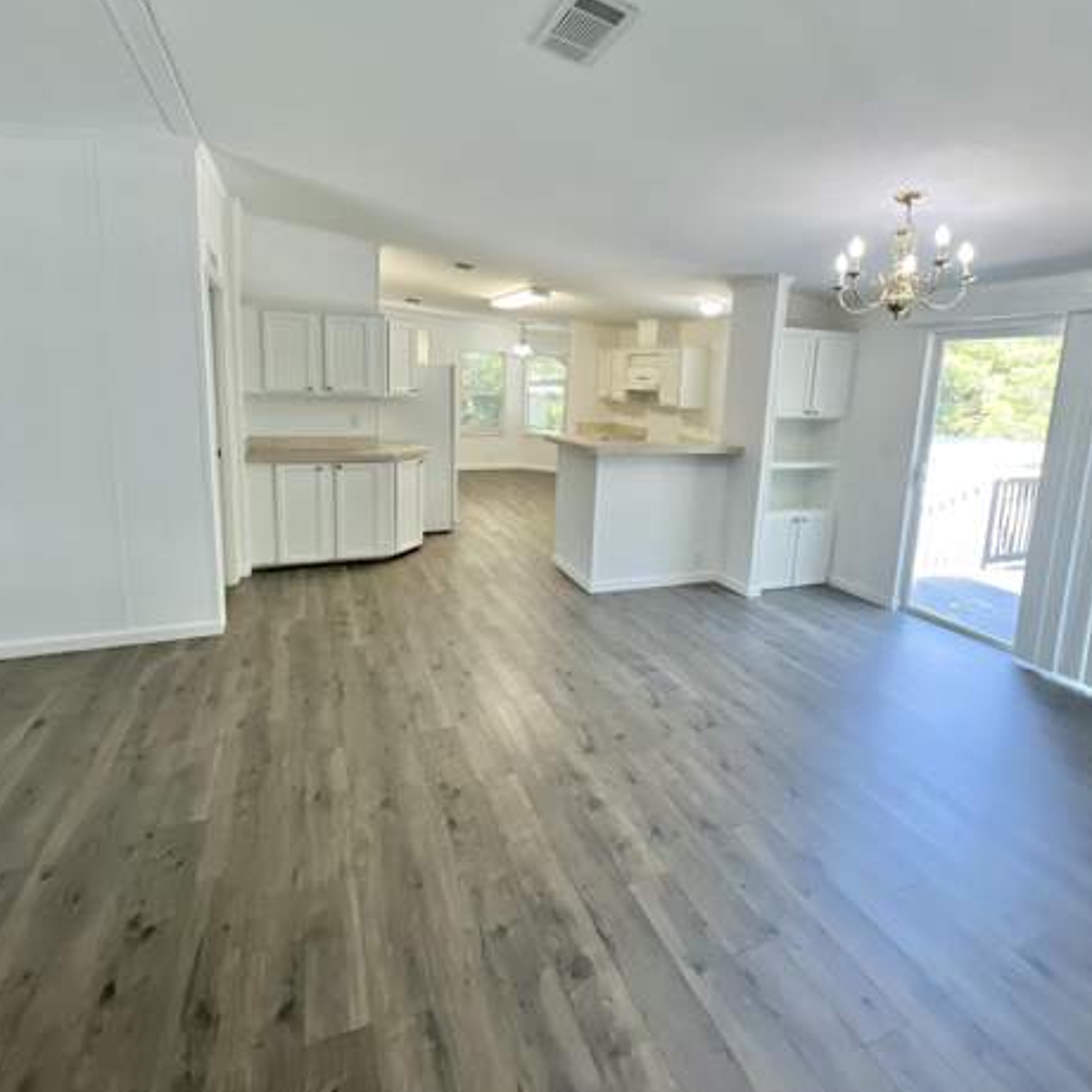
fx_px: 571
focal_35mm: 16
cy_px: 482
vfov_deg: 87.1
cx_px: 555
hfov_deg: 87.4
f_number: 1.8
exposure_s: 1/120
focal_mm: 1.57
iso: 160
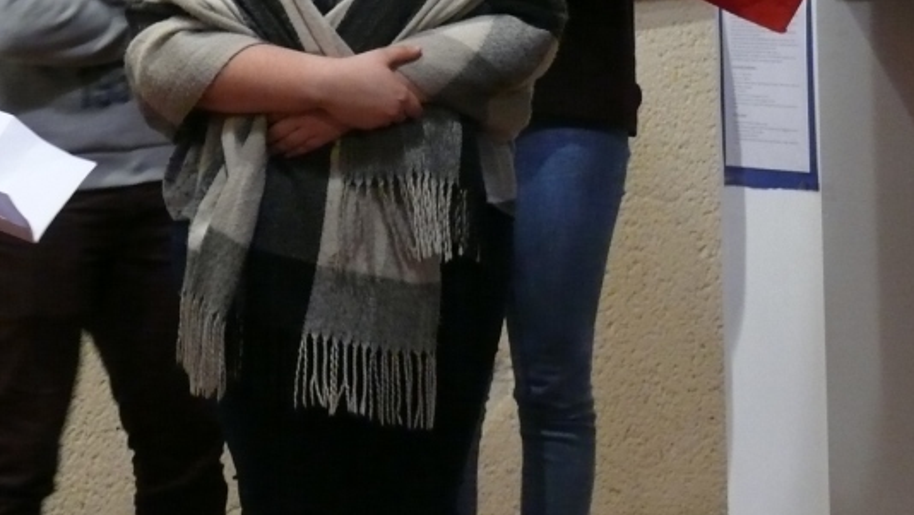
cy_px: -10
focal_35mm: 167
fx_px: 4049
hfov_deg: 12.9
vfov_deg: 7.2
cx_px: 438
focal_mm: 17
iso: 400
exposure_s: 1/25
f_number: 3.2
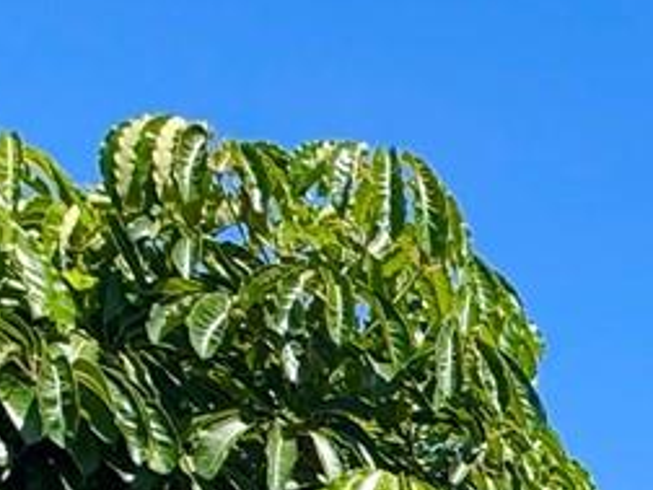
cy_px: 1156
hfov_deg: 16.5
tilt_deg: +0.2
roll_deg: +0.3
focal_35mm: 89
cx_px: 1327
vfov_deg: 12.9
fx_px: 1679
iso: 32
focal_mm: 2.22
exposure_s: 1/770
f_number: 2.2
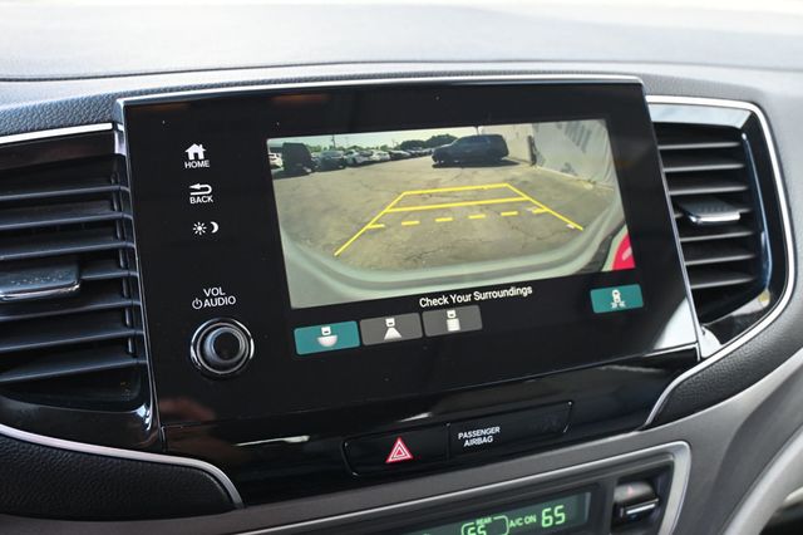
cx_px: 402
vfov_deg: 35.5
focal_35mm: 38
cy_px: 268
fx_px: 836
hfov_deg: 51.3
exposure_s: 1/125
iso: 1250
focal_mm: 25
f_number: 4.2
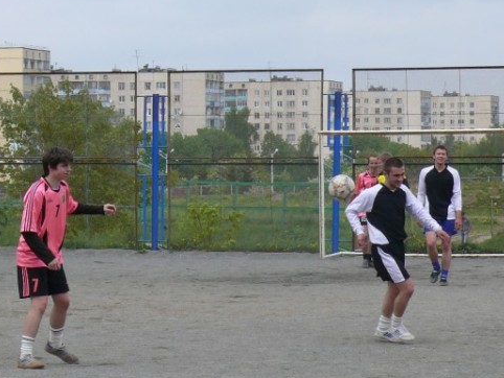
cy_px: 206
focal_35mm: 178
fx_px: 2593
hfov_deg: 11.1
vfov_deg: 8.3
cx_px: 199
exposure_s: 1/500
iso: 100
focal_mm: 17
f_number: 5.6
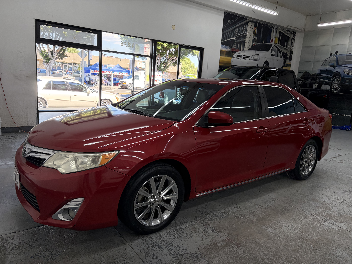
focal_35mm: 26
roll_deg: -0.6
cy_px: 132
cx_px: 176
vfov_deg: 53.1
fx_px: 264
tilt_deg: -8.7
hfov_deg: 67.3
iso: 125
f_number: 1.6
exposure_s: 1/225
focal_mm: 5.96
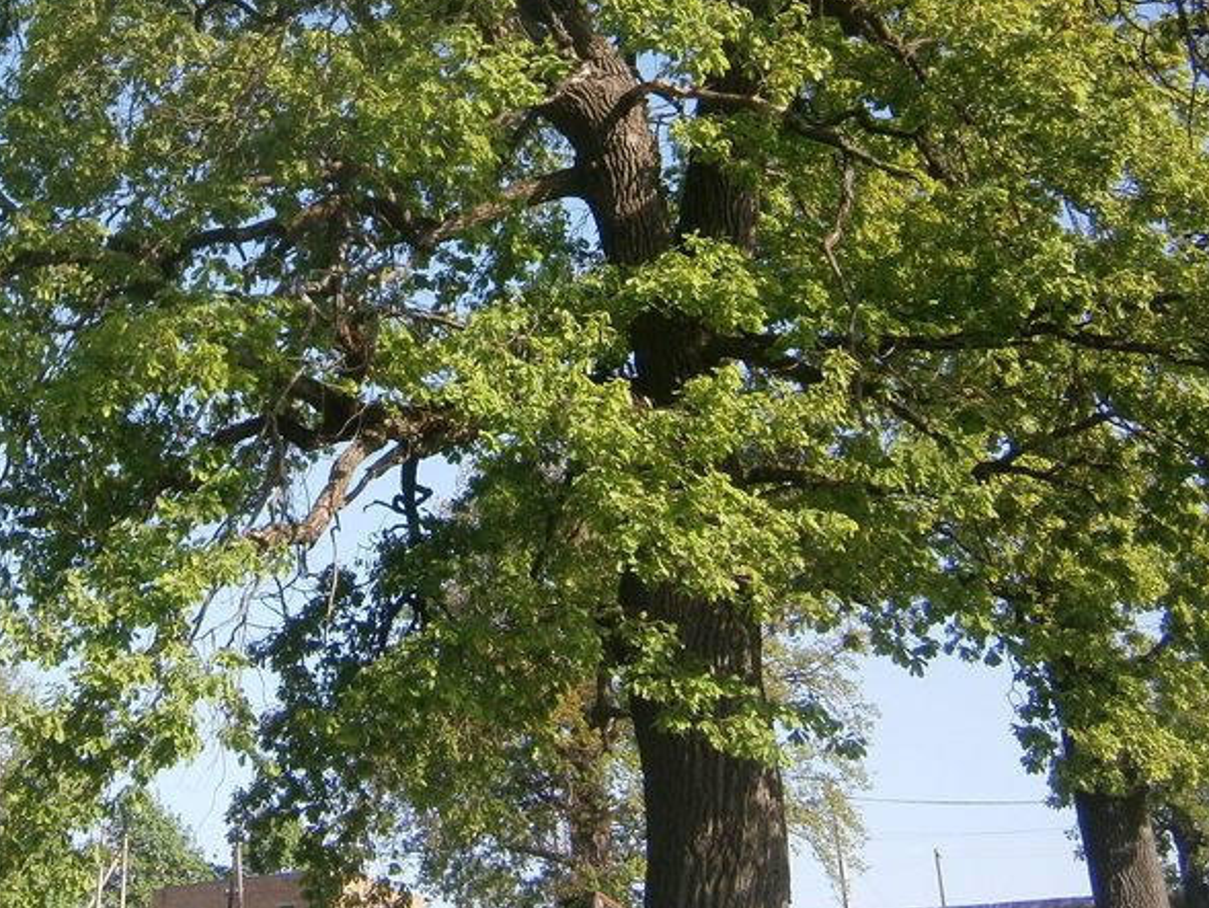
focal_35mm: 53
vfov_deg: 26.5
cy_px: 74
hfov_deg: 35.1
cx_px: 259
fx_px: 1851
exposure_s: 1/500
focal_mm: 4.7
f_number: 2.8
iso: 80
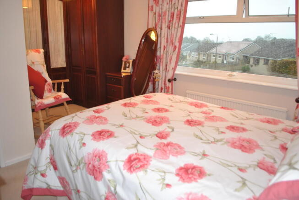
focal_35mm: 27
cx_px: 150
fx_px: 224
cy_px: 100
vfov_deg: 48.0
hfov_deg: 67.3
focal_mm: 18
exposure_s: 1/5
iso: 100
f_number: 3.5
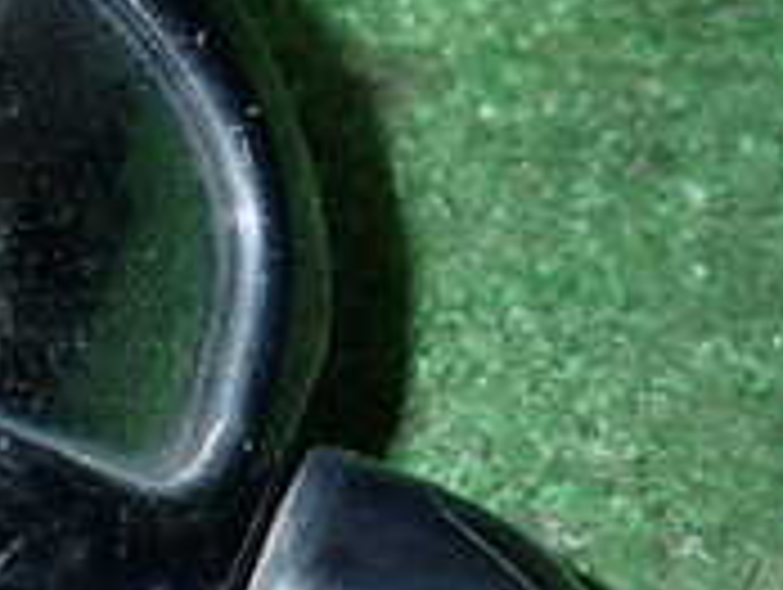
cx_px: -540
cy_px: 167
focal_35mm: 86
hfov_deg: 18.7
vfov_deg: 17.1
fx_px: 1948
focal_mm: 4.5
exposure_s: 1/30
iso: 200
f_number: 5.6
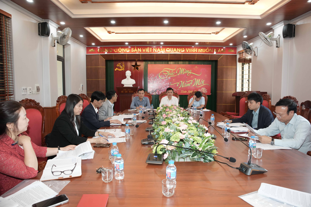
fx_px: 207
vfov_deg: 53.1
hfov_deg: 73.7
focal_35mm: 24
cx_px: 156
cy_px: 104
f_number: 5.6
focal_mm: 24
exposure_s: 1/125
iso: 1600
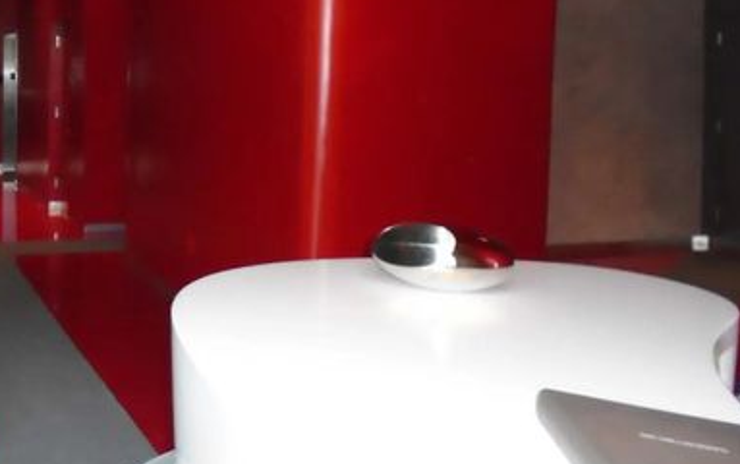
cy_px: 72
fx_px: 928
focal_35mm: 46
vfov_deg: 27.3
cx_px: 133
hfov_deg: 41.3
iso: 640
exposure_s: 1/30
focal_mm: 4.6
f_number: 3.2
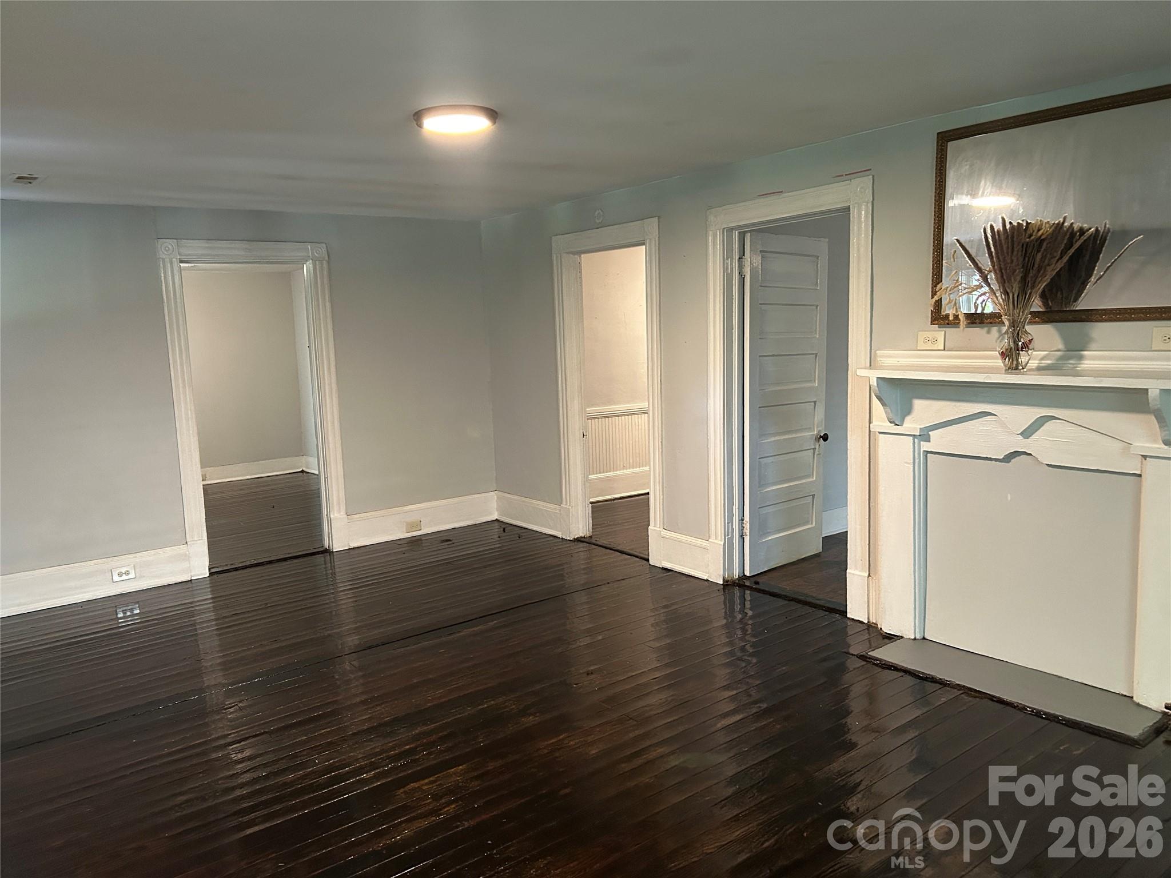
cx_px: 586
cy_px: 439
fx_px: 880
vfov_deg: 53.1
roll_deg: +3.0
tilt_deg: -7.8
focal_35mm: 26
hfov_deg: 67.3
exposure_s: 1/60
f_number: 1.5
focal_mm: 5.7
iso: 500
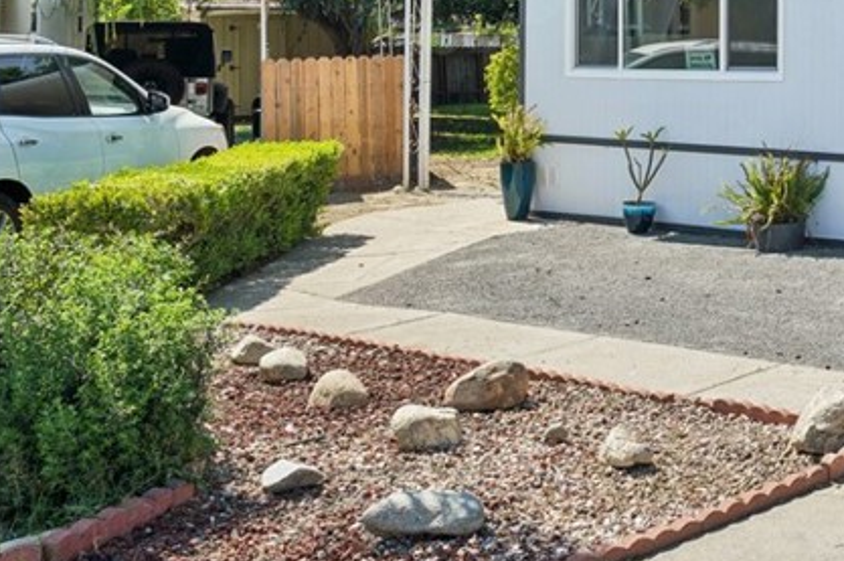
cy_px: 28
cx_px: 982
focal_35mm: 59
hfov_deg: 29.7
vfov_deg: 22.2
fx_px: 1382
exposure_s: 1/200
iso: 100
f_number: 8
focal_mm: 24
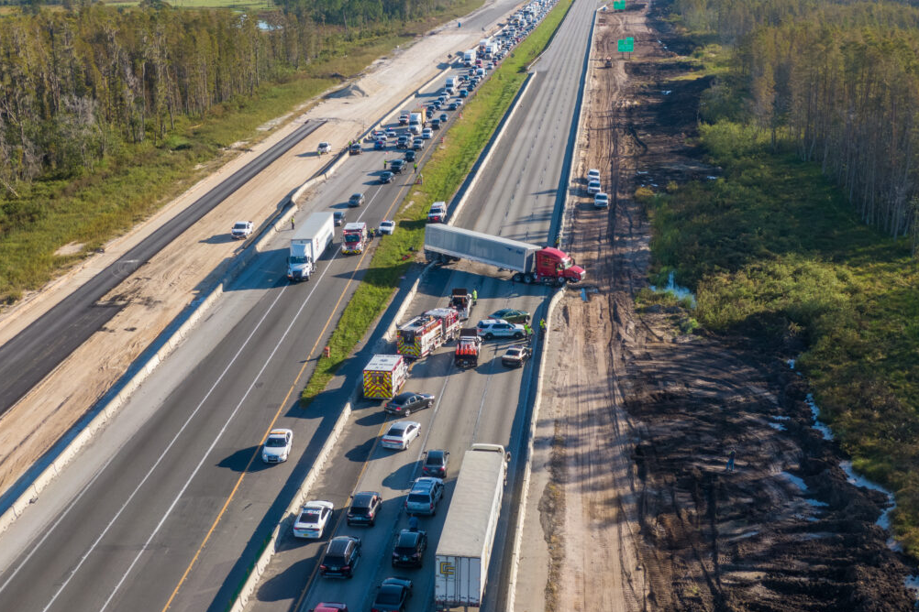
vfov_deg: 26.5
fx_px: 1302
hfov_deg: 38.9
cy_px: 286
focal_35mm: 51
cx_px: 465
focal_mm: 8.6
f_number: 3.8
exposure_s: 1/800
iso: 100
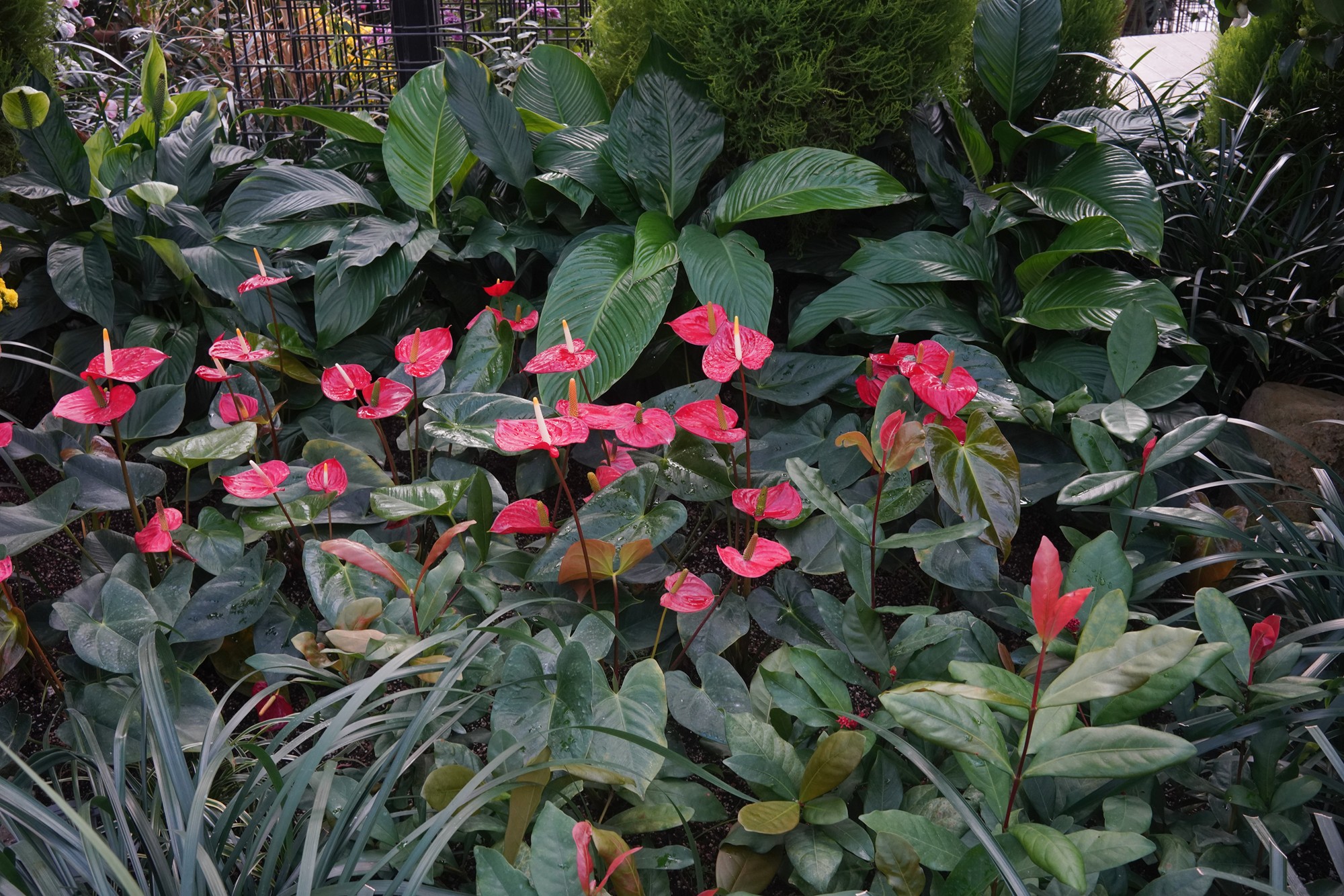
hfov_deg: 54.4
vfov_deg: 37.9
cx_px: 672
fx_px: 1307
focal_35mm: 35
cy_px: 448
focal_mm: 35
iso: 1250
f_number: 10
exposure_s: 1/100
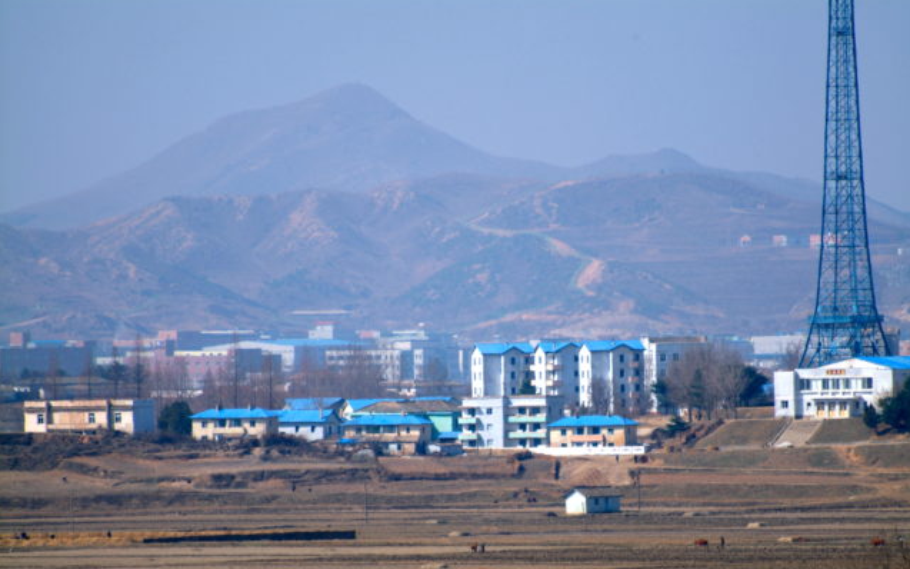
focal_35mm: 461
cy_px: 303
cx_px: 456
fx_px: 11432
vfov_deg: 2.8
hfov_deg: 4.6
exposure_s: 1/500
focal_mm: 300
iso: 100
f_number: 5.6
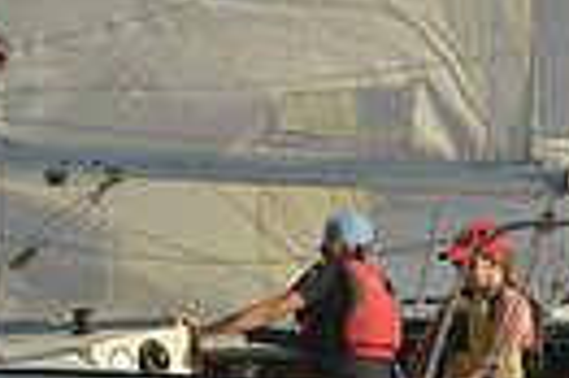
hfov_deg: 2.3
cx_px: 295
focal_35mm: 886
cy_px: 63
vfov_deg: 1.5
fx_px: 13986
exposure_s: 1/1000
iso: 200
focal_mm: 200
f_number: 6.3
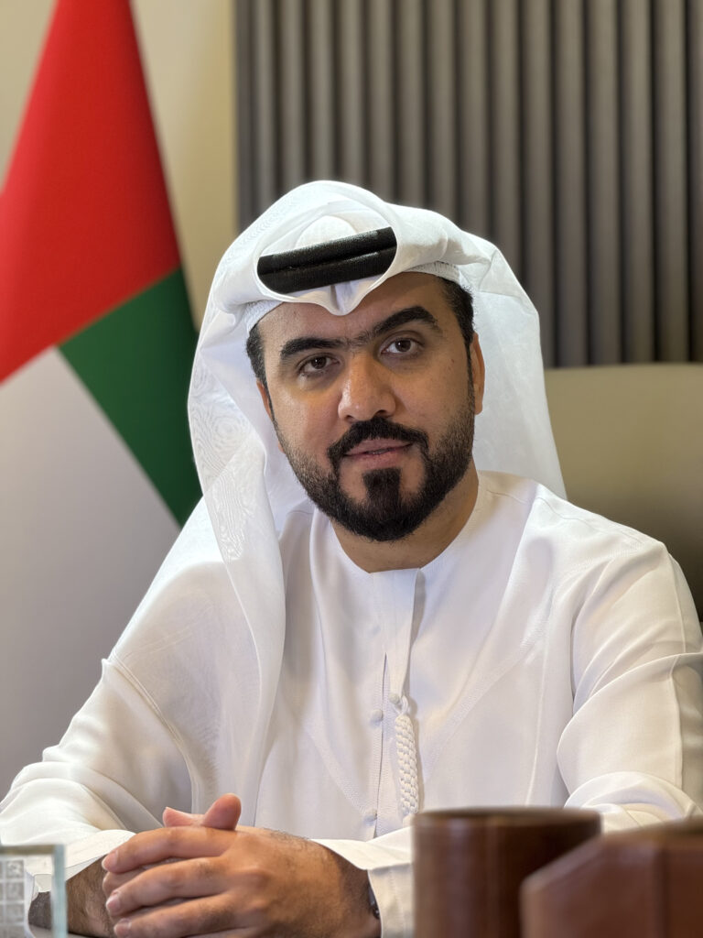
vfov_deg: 16.4
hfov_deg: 12.3
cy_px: 469
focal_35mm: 120
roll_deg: +0.2
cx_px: 352
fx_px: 3249
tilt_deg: +2.1
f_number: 2.8
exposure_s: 1/100
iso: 125
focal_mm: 15.66
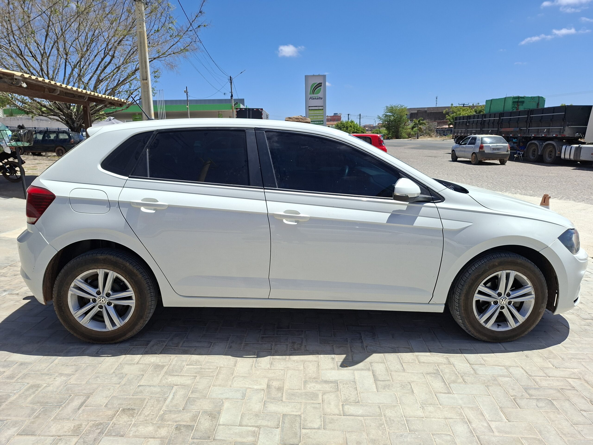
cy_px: 222
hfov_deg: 73.9
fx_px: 394
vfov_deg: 58.9
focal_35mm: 23
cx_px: 296
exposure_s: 1/2227
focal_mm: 5.54
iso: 50
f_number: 1.8
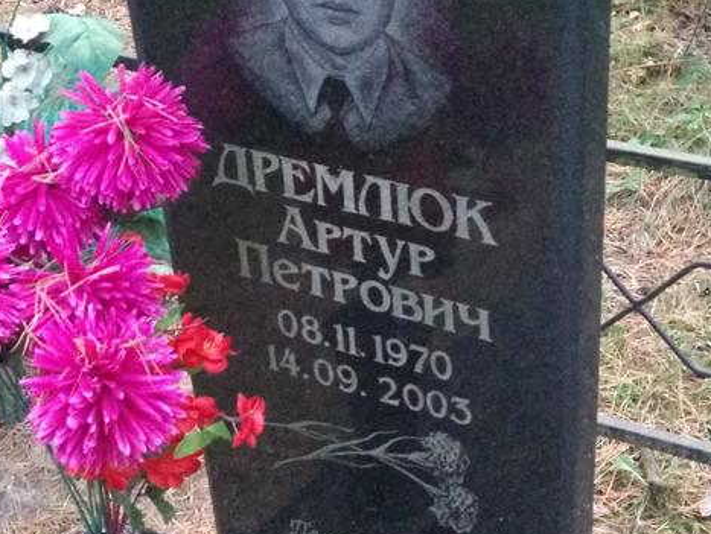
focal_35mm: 89
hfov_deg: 22.0
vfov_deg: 16.6
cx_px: 399
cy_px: 354
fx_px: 1829
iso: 3200
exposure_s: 1/30
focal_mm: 5.99
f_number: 2.6
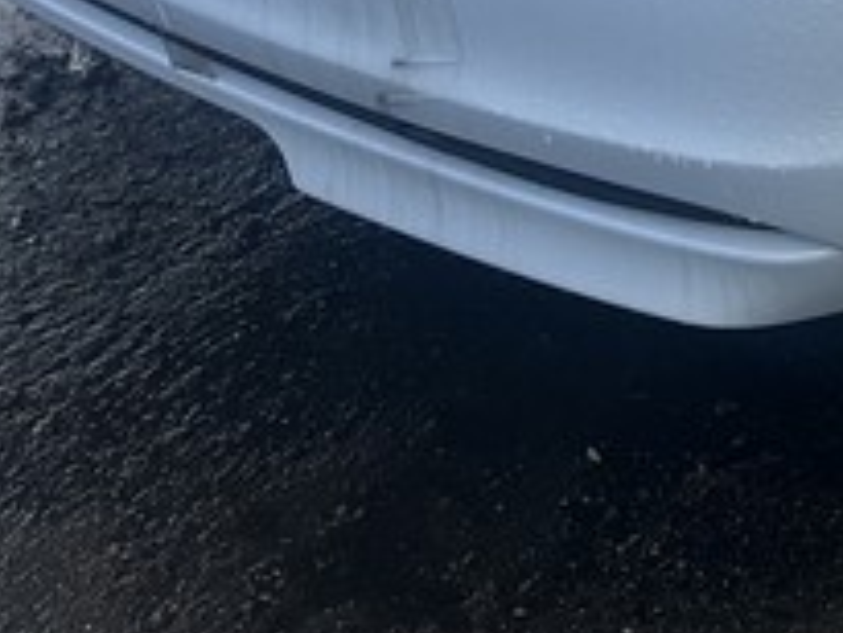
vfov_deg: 11.1
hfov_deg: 15.2
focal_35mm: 120
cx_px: 1246
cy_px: -686
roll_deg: +0.9
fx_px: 2924
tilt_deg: -15.3
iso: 80
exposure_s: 1/2525
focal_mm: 6.86
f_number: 1.78
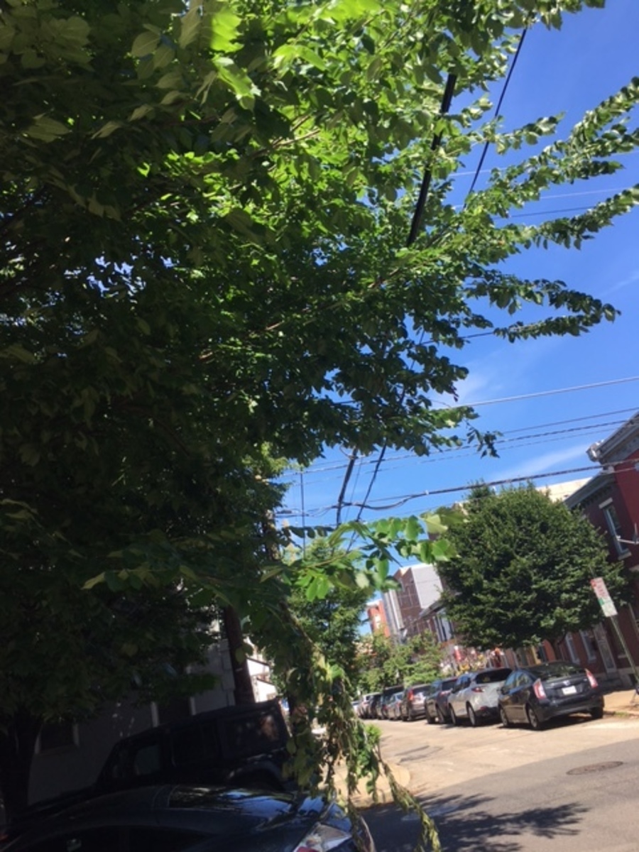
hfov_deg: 48.2
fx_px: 714
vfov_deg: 61.7
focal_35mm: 29
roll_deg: +12.3
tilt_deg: +22.0
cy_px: 426
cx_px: 320
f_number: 2.2
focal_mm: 4.15
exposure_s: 1/769
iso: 25
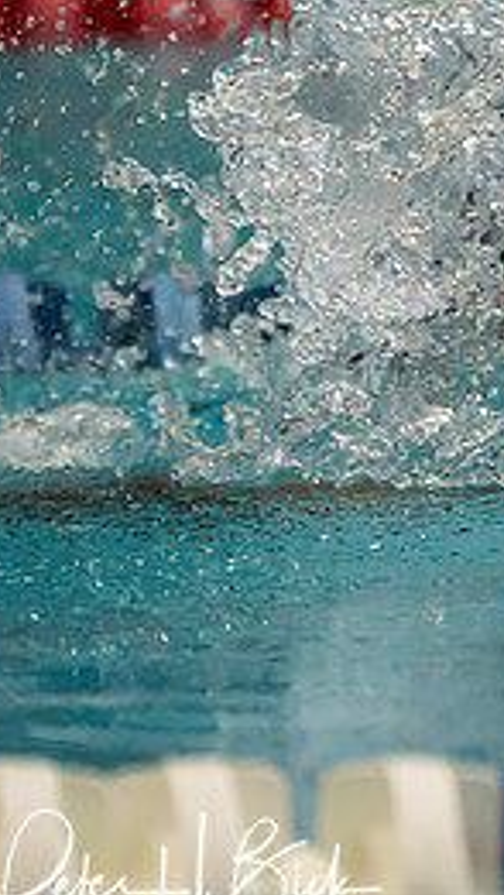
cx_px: 888
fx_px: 23071
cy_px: 327
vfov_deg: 2.2
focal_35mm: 972
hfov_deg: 1.3
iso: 2500
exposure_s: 1/1000
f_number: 2.8
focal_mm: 200
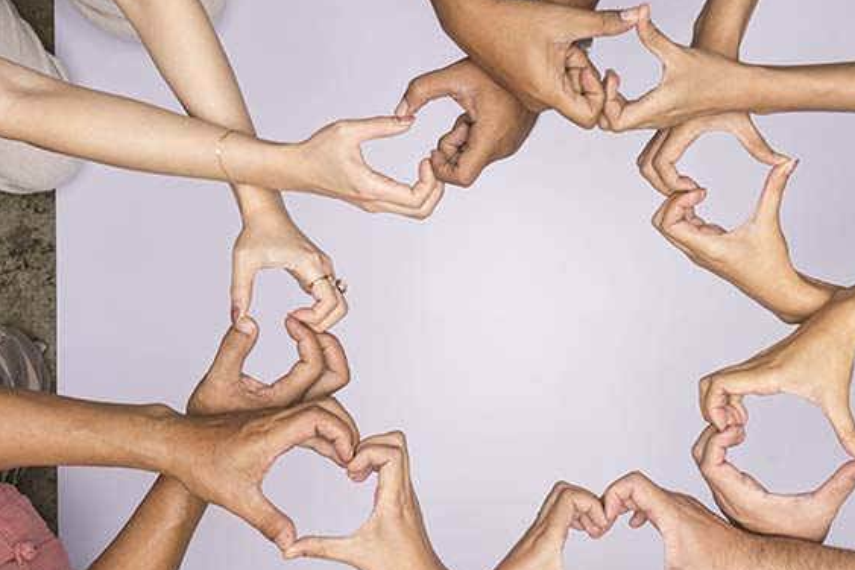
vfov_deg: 23.4
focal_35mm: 58
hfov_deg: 33.7
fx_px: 1377
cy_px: 310
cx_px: 652
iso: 64
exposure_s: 1/200
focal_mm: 34
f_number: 7.1
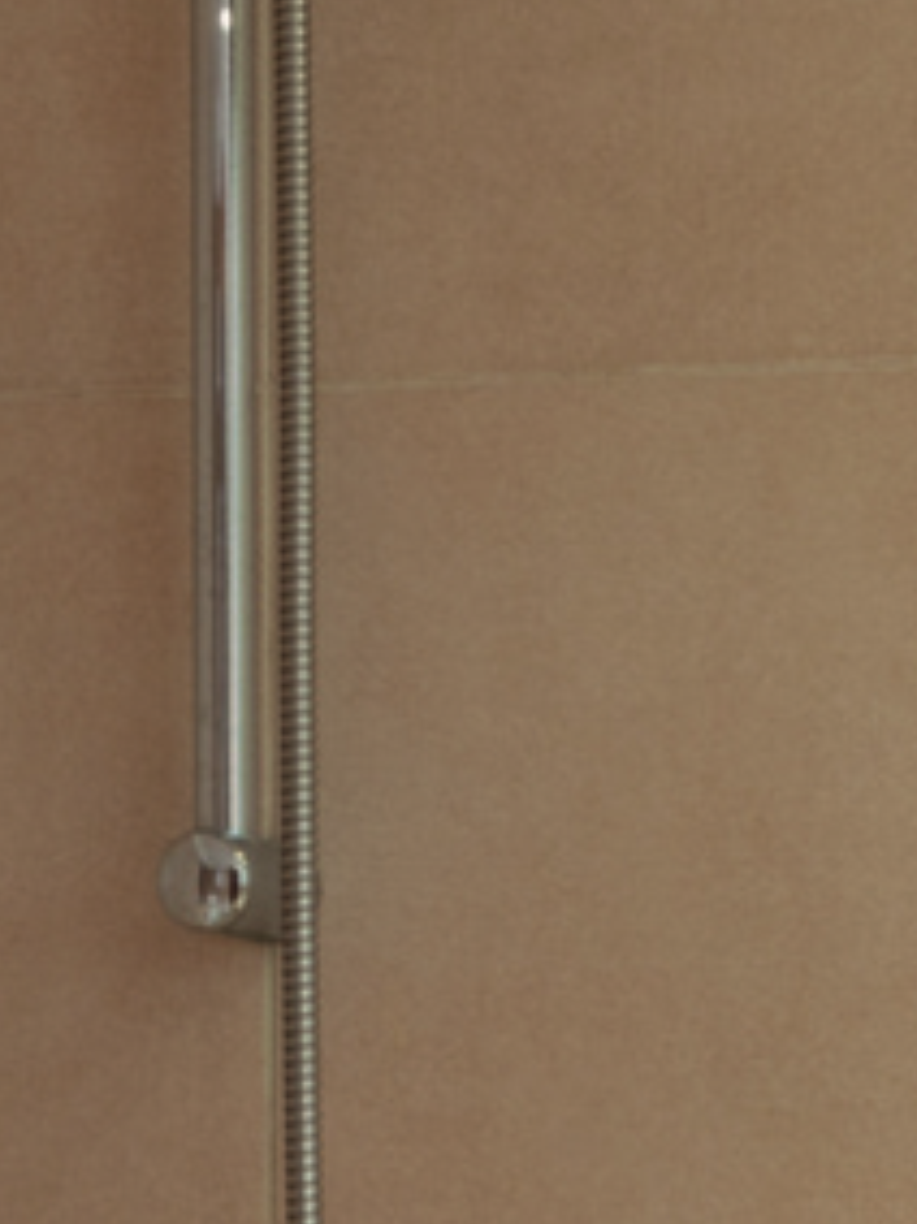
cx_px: 601
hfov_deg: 8.9
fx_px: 5903
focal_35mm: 167
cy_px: 1114
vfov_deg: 11.8
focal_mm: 24
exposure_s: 1/25
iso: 400
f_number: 11
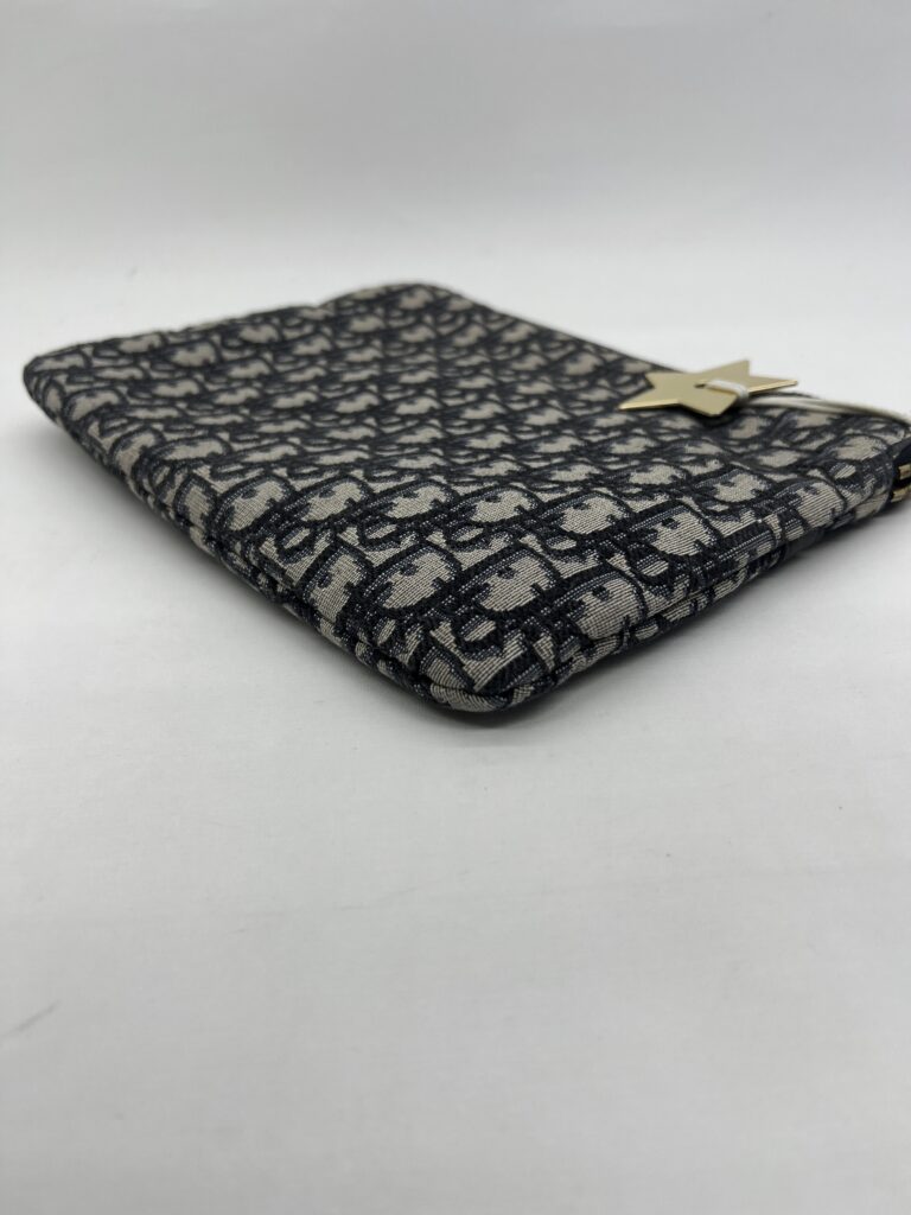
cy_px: 608
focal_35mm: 26
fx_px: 912
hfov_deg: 53.1
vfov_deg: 67.3
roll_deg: +1.9
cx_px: 456
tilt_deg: -31.7
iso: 50
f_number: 1.5
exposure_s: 1/346
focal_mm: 5.7
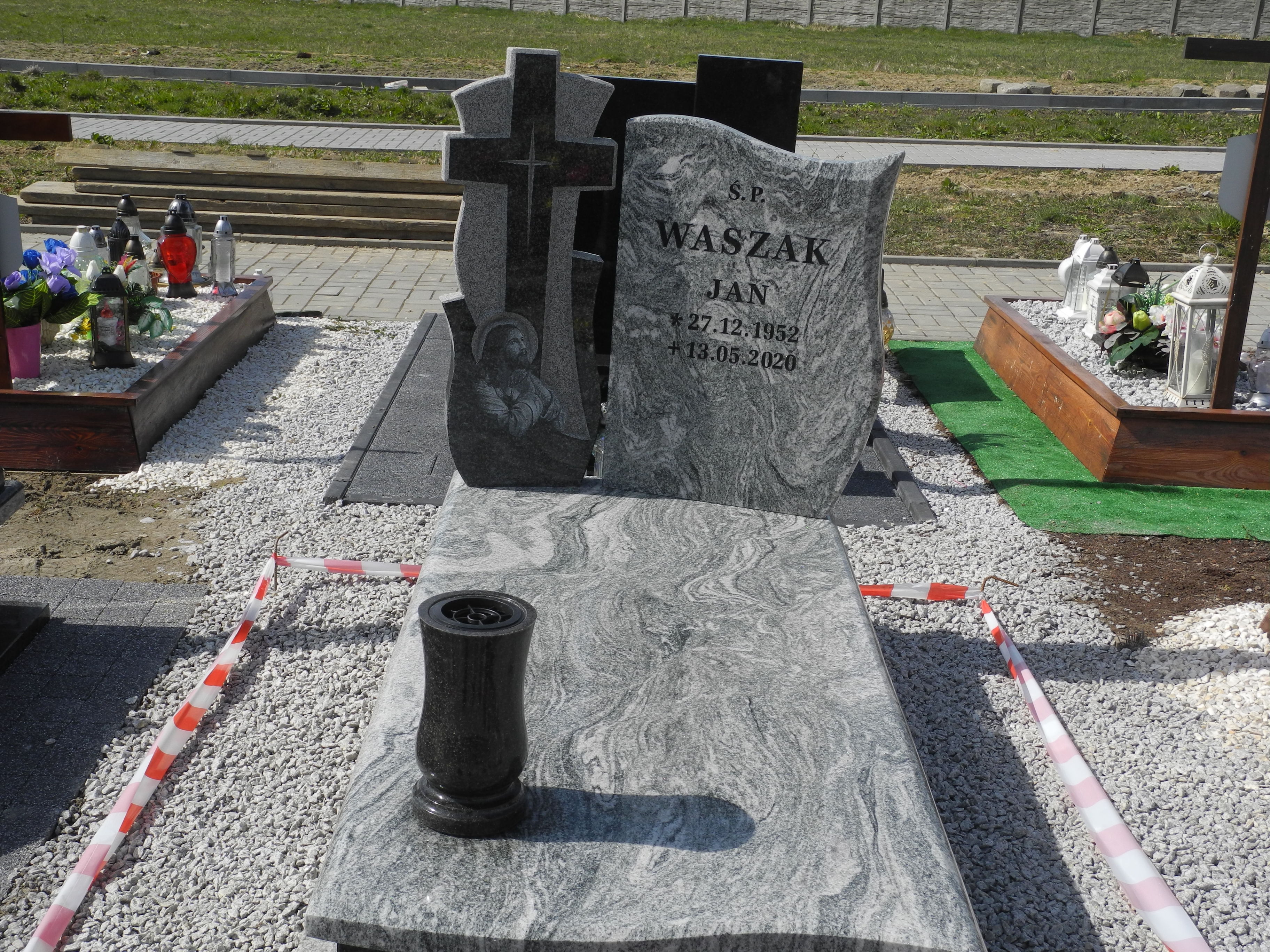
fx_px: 1651
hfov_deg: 42.1
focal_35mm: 45
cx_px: 635
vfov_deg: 32.2
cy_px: 476
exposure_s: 1/1000
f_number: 4
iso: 100
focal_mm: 9.7
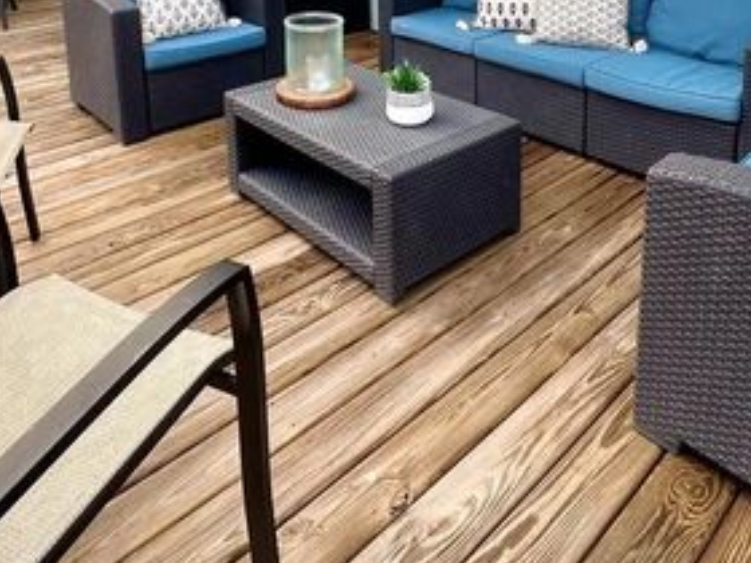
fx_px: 694
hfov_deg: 56.7
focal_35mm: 32
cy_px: -27
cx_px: 413
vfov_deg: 38.2
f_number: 2.2
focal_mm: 2.22
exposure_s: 1/99
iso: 64
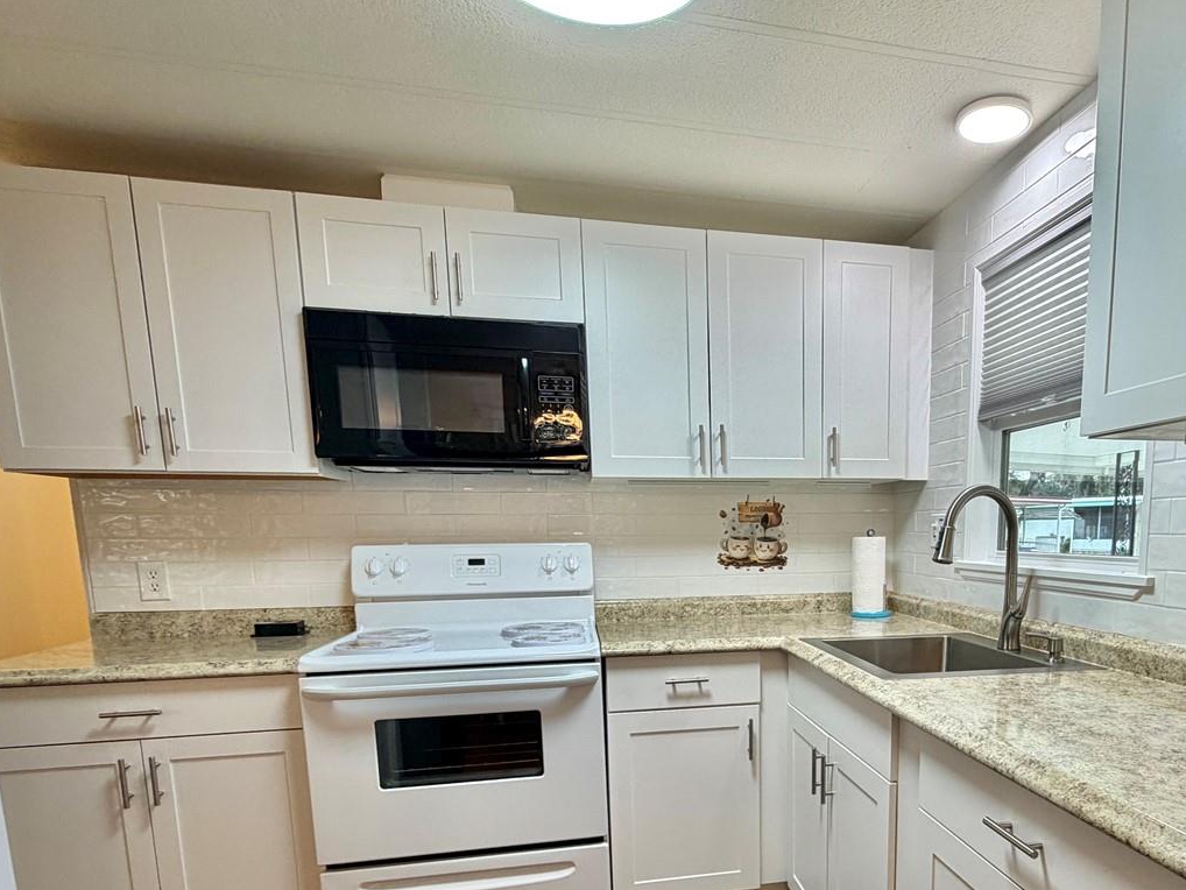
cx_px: 768
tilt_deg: -9.1
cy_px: 641
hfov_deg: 74.5
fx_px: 754
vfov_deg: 58.7
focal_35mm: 22
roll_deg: +0.9
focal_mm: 2.22
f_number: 2.2
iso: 160
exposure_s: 1/120
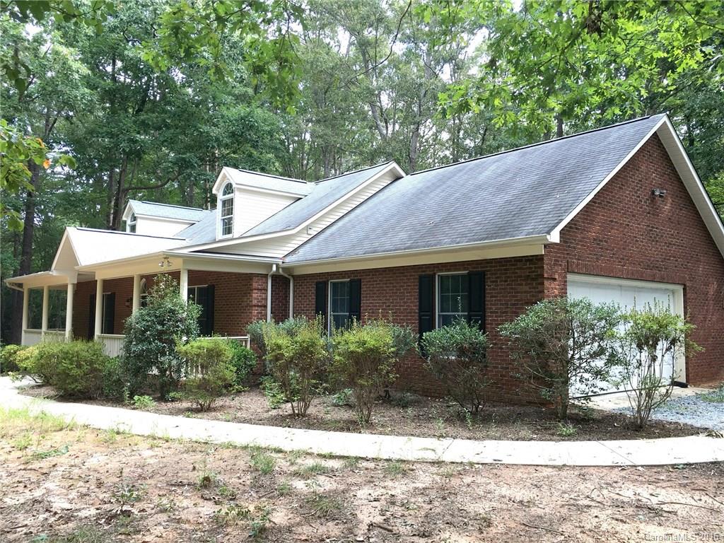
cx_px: 362
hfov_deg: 61.7
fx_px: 607
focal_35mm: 29
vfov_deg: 48.2
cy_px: 272
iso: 25
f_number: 2.2
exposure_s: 1/120
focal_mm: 4.15
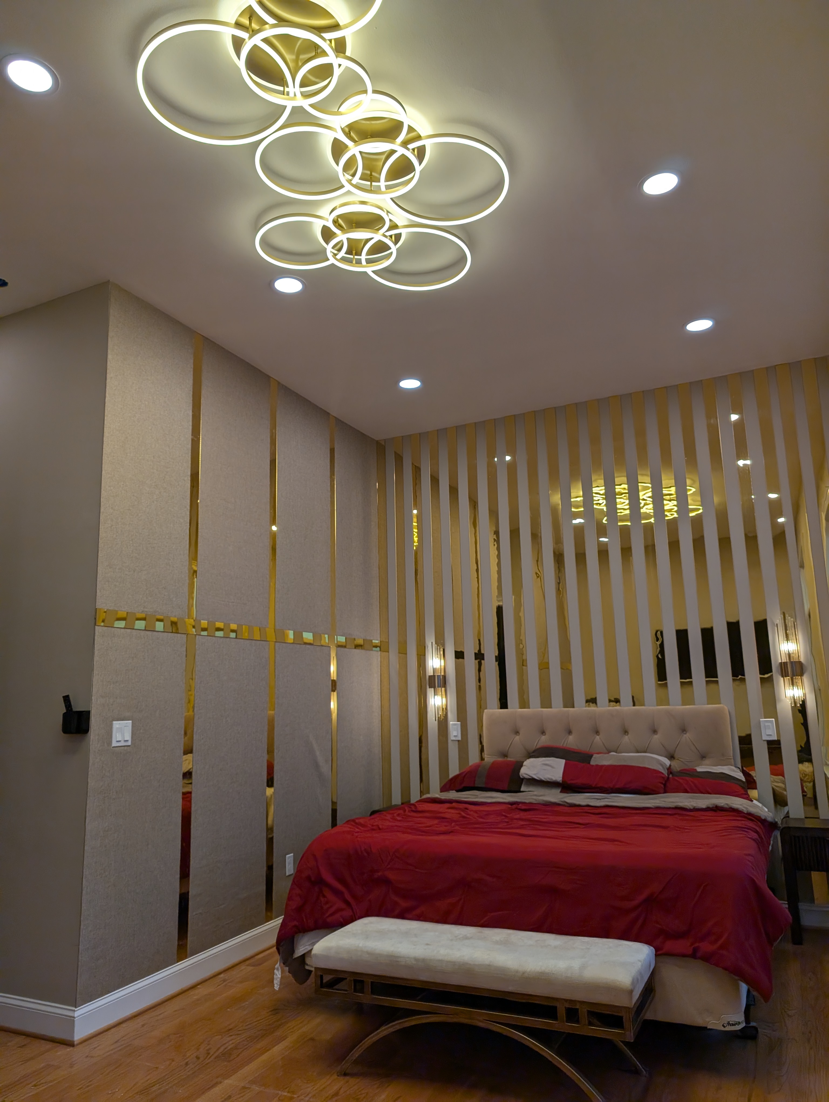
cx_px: 414
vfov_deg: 71.5
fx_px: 764
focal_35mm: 24
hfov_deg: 56.9
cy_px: 551
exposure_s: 1/144
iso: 28
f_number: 1.68
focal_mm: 6.9
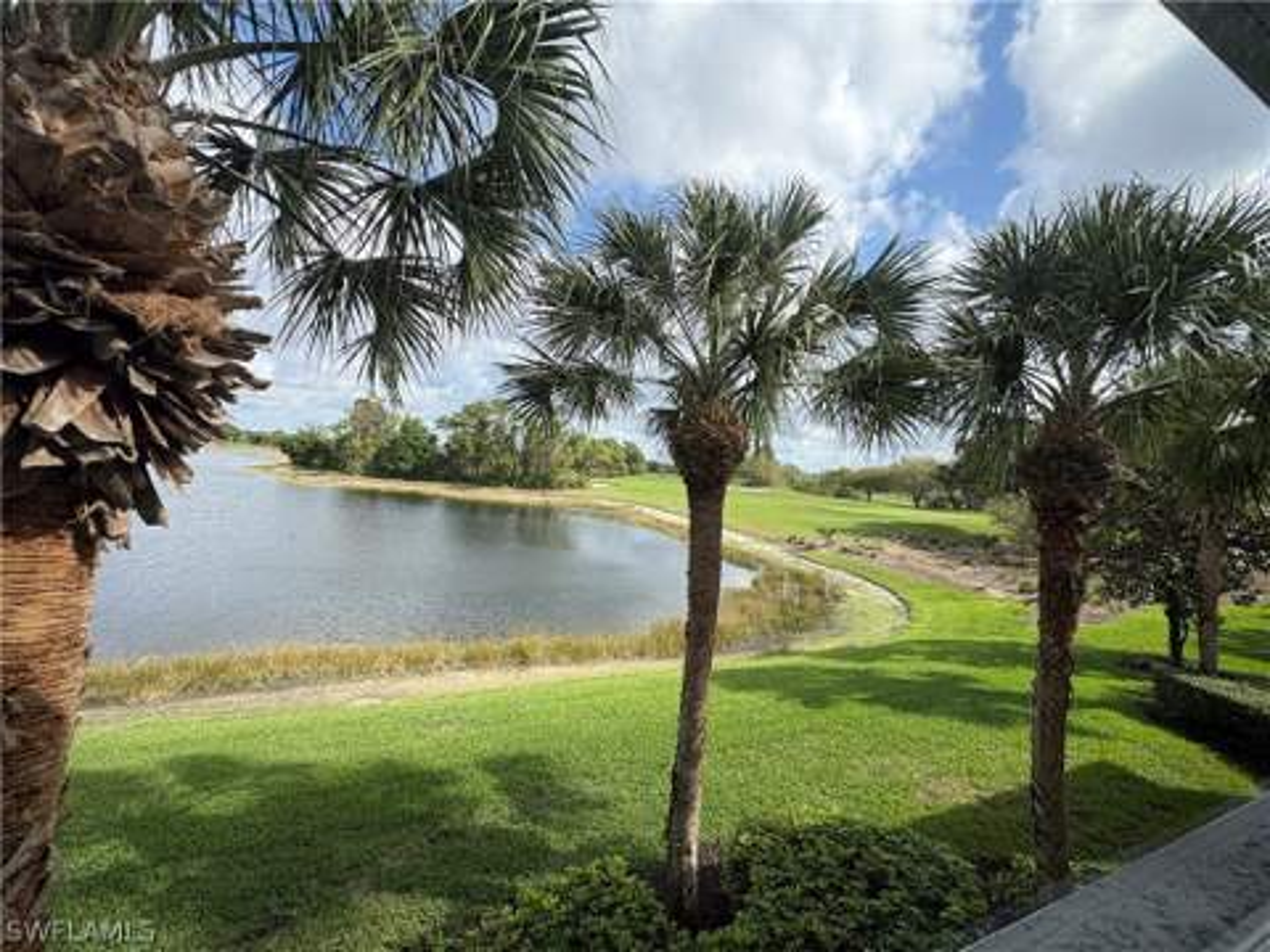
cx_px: 635
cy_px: 476
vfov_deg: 85.7
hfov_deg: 102.1
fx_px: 514
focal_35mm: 14
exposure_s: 1/687
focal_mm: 2.22
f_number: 2.2
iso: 40
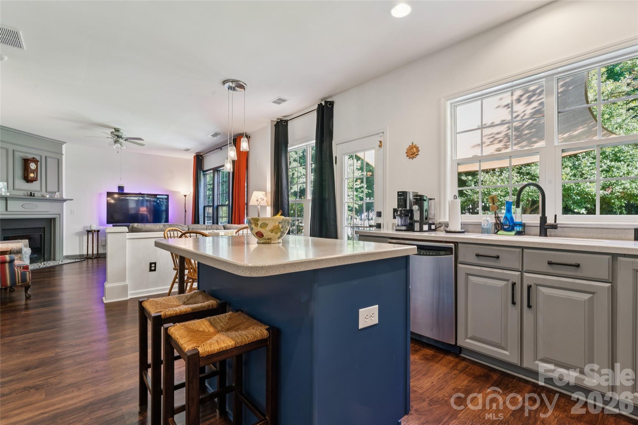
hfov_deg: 95.0
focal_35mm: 16
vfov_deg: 72.0
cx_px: 319
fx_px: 292
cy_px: 212
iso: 100
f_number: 13
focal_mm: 16.5
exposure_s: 1
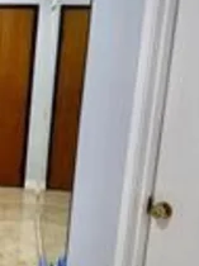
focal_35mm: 64
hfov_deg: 21.0
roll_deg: -2.3
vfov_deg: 30.2
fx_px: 492
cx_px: -54
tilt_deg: -12.5
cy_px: 168
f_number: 1.78
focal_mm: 6.76
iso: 200
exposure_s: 1/120
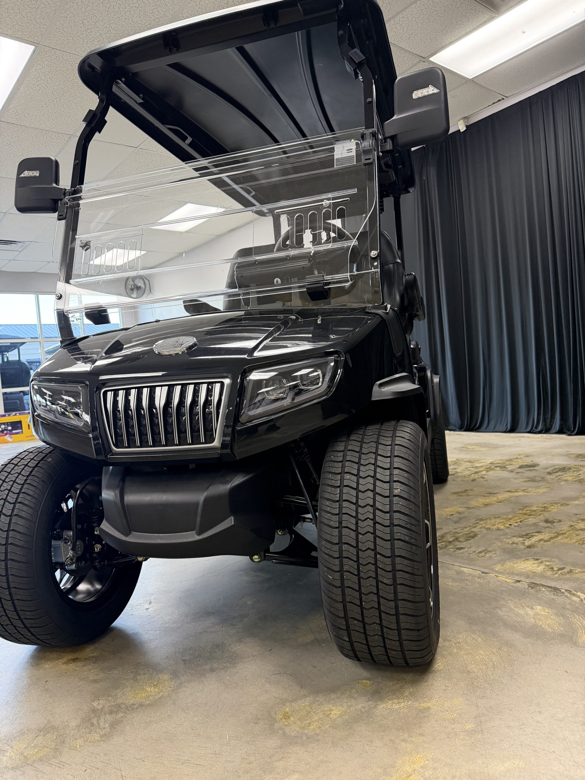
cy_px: 390
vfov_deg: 71.6
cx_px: 292
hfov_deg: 56.8
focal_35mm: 24
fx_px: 541
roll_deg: +4.4
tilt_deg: -1.0
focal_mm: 6.76
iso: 400
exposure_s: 1/60
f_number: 1.78
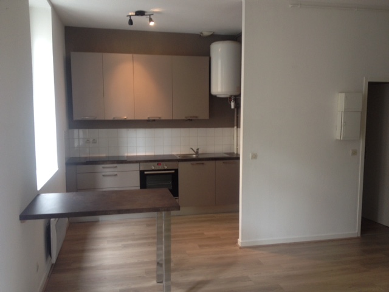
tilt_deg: -6.9
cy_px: 146
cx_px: 194
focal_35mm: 35
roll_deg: +0.0
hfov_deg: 52.6
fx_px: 393
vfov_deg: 40.7
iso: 64
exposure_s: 1/20
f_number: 2.4
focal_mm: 4.28
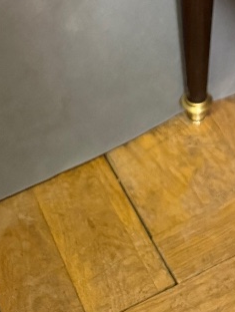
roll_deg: -1.1
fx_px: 832
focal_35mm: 92
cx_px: 265
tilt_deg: -21.0
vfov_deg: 17.5
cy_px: -239
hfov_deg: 15.6
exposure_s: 1/50
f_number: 1.78
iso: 800
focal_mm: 6.76
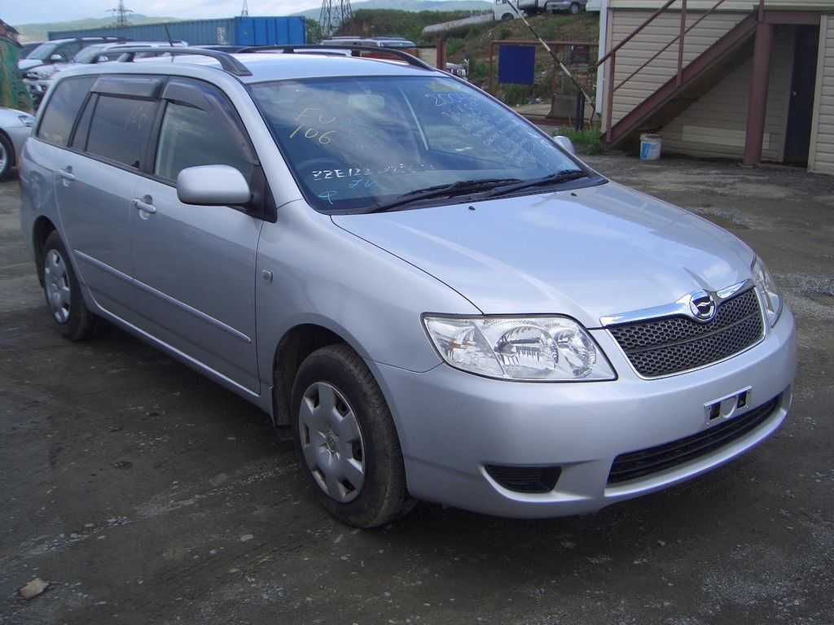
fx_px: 940
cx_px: 417
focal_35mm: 39
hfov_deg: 47.9
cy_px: 312
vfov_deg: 36.8
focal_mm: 8
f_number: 4.8
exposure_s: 1/320
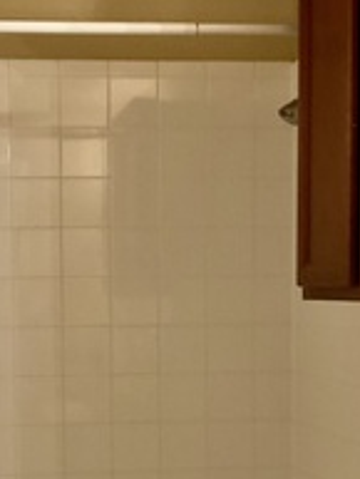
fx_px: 997
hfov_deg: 20.1
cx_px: 45
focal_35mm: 72
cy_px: 347
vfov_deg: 26.7
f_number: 1.8
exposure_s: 1/60
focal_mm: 3
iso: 160
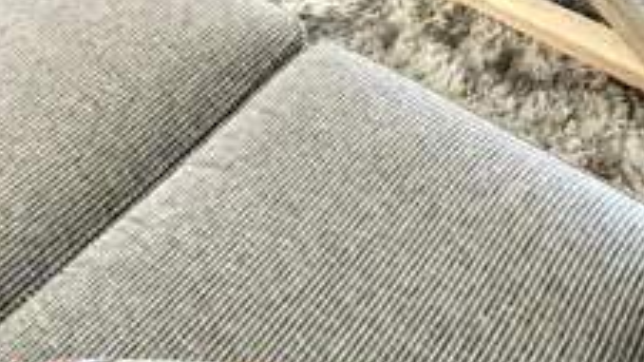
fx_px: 922
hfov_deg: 37.7
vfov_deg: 15.4
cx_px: 467
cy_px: -445
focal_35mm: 54
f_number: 2.2
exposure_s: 1/60
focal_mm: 2.22
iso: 250
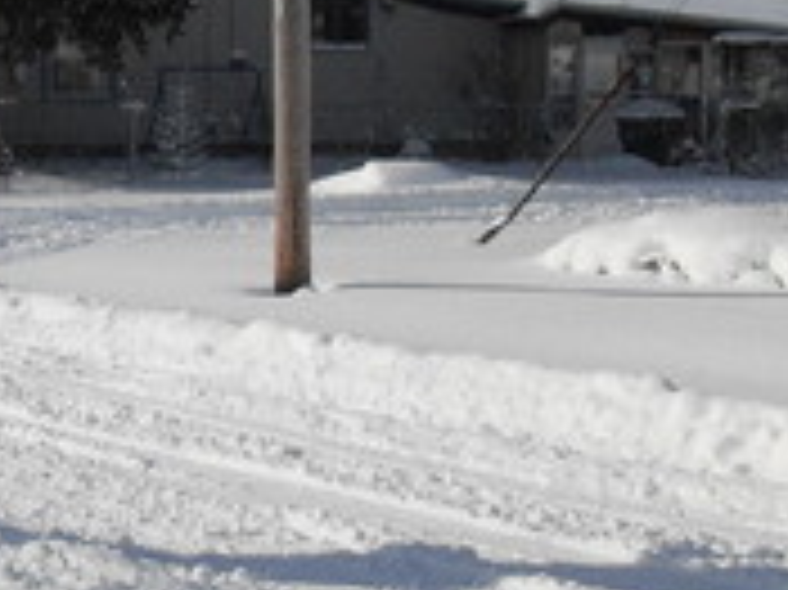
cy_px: 268
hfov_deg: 17.2
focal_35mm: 106
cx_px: -311
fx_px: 2411
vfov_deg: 13.9
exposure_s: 1/250
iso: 80
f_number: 8.9
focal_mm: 6.3
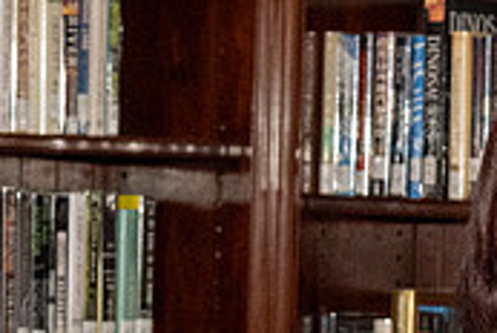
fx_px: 3886
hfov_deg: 7.3
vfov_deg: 4.9
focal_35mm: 281
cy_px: 452
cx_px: 621
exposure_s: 1/160
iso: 4000
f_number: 10
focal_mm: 56
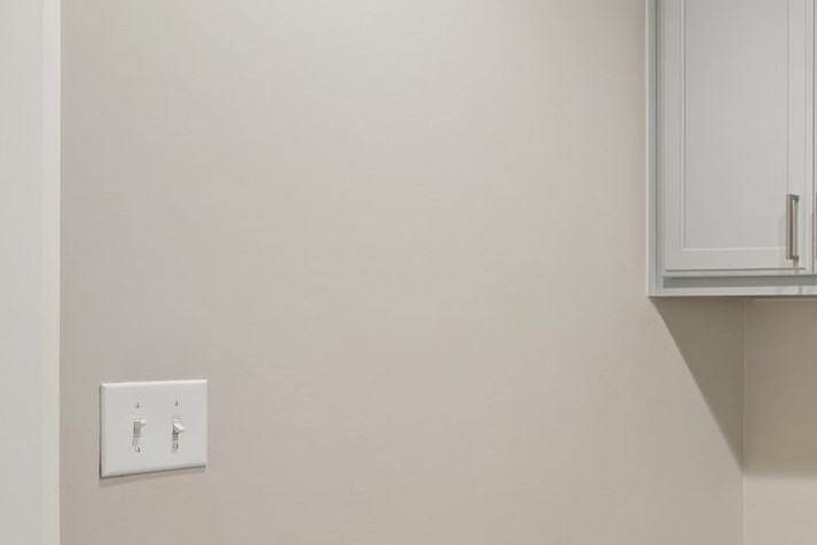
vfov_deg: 28.9
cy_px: 384
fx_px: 1044
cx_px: 1146
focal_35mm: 46
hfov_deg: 30.2
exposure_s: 1/5
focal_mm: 16
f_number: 9
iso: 200
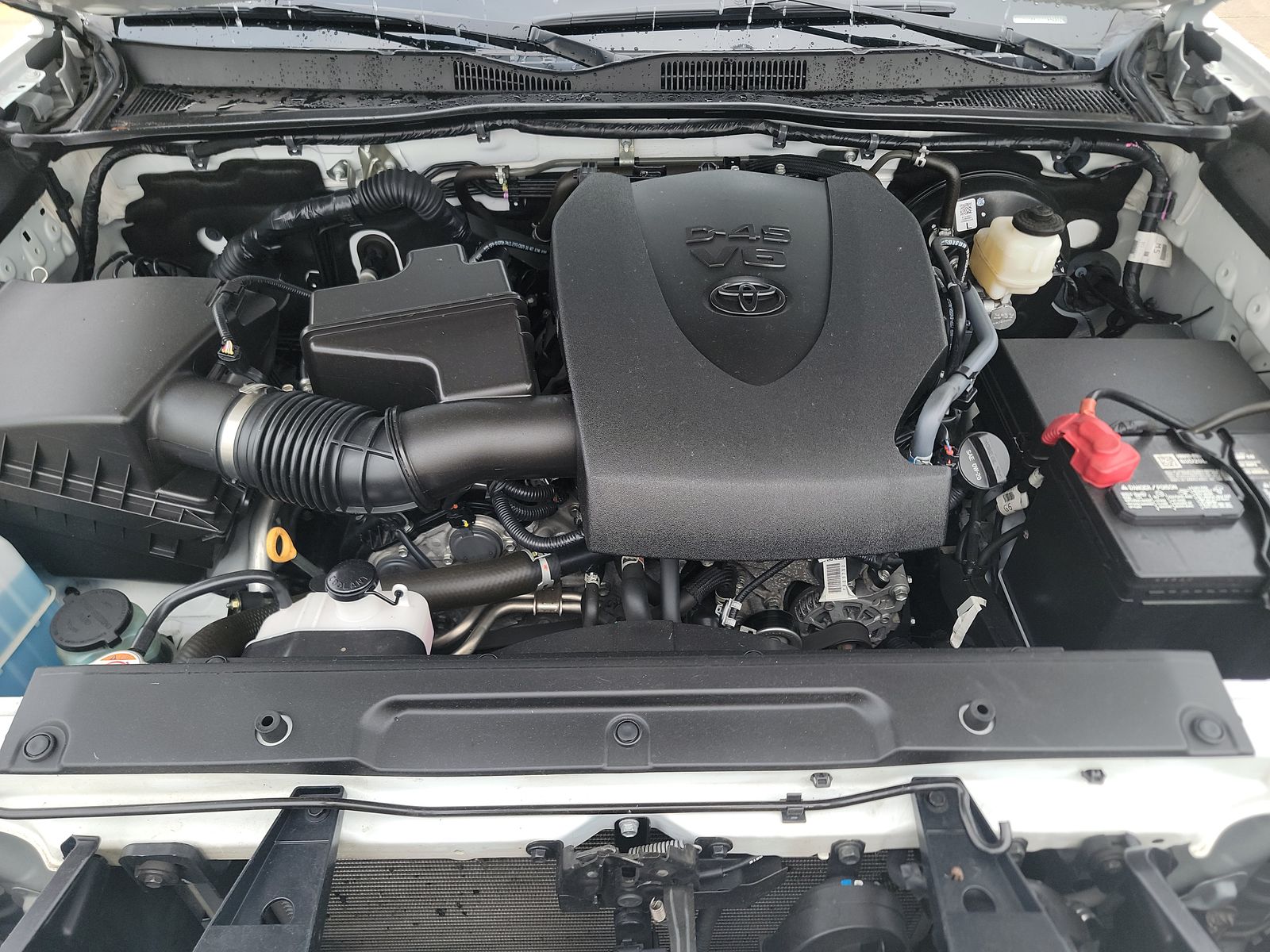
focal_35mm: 24
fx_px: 881
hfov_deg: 71.6
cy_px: 476
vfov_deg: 56.8
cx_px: 635
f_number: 1.8
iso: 73
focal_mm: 6.7
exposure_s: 1/119
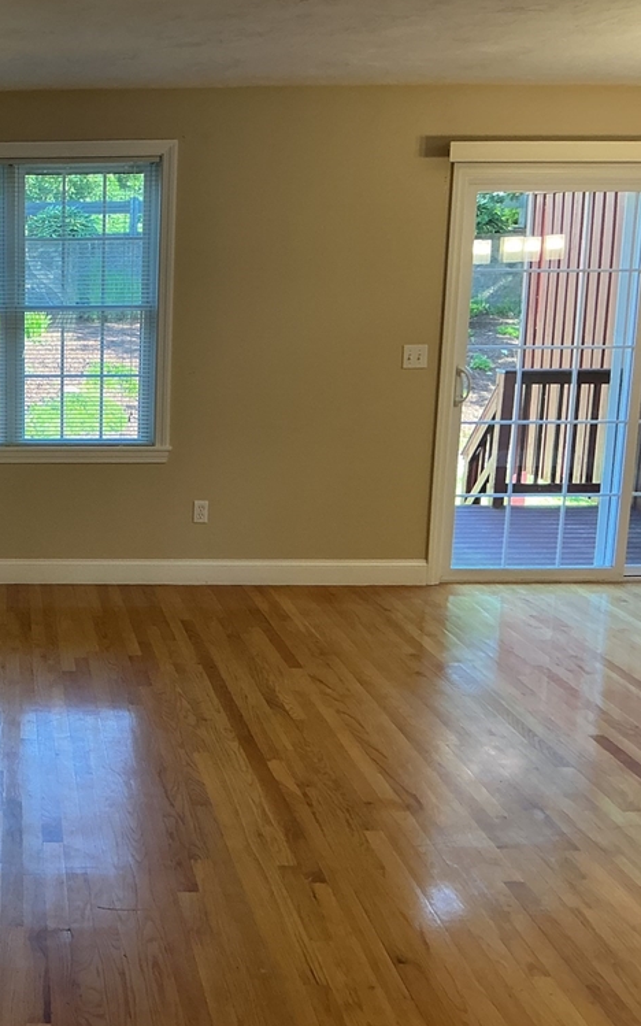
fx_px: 1174
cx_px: -14
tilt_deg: -10.6
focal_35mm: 42
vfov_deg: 47.2
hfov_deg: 28.5
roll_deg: +0.9
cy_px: 508
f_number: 1.8
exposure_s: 1/60
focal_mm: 3
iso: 64
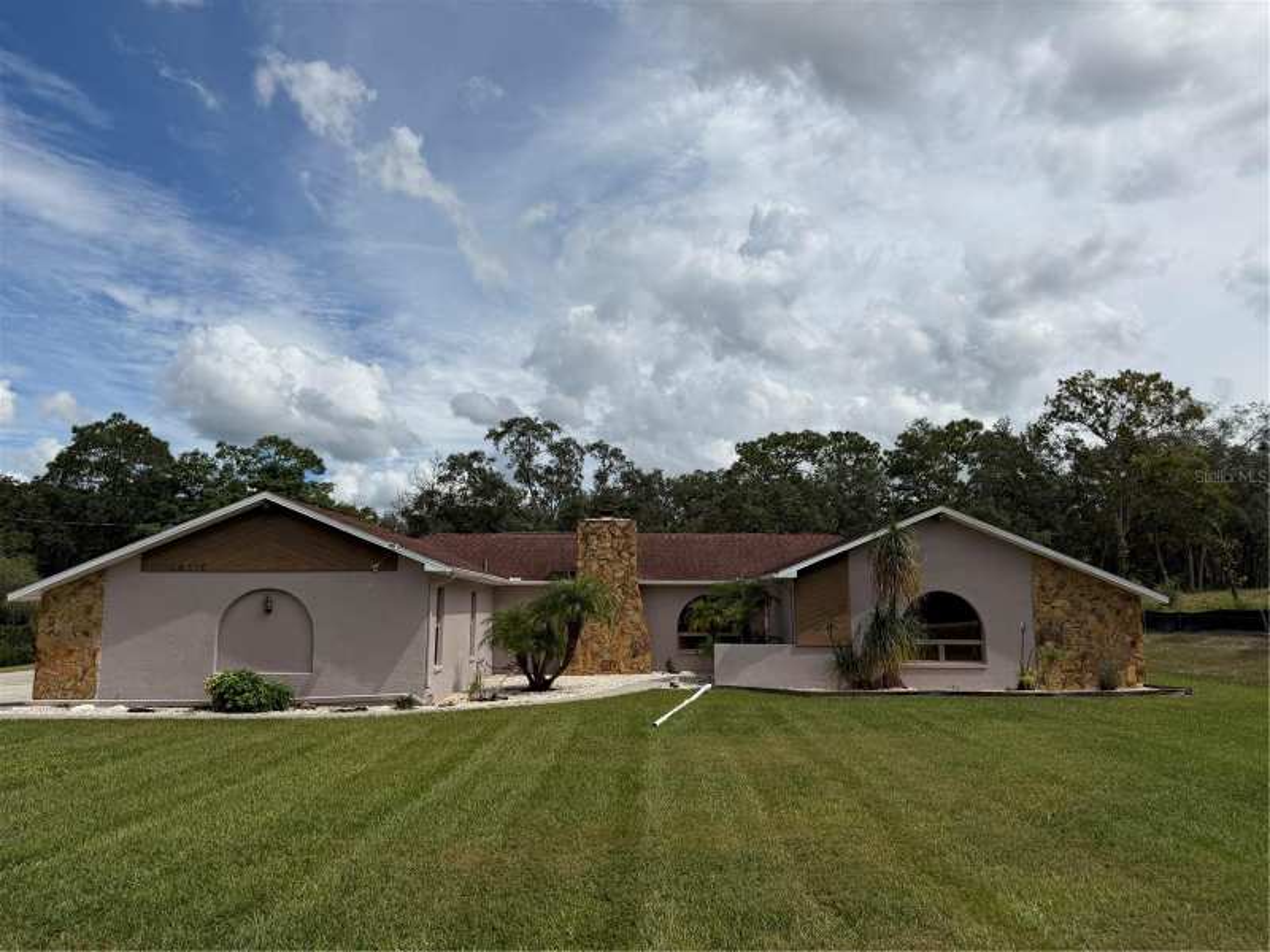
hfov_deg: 71.6
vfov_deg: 56.8
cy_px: 476
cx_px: 635
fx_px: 881
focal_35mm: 24
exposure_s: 1/10309
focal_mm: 6.76
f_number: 1.78
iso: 80
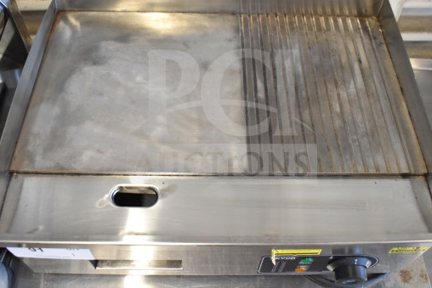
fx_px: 432
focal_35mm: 36
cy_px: 117
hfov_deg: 53.1
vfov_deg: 36.8
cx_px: 221
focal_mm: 20
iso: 900
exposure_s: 1/30
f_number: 3.5
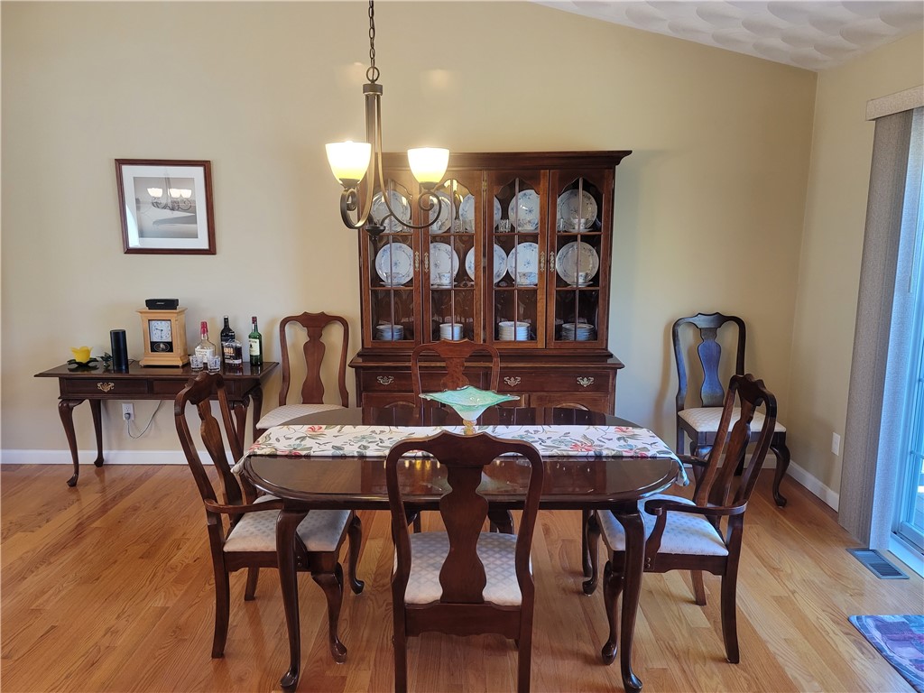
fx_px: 667
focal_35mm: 25
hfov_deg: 69.4
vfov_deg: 54.9
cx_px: 462
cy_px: 346
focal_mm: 7
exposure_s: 1/119
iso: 320
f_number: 1.8
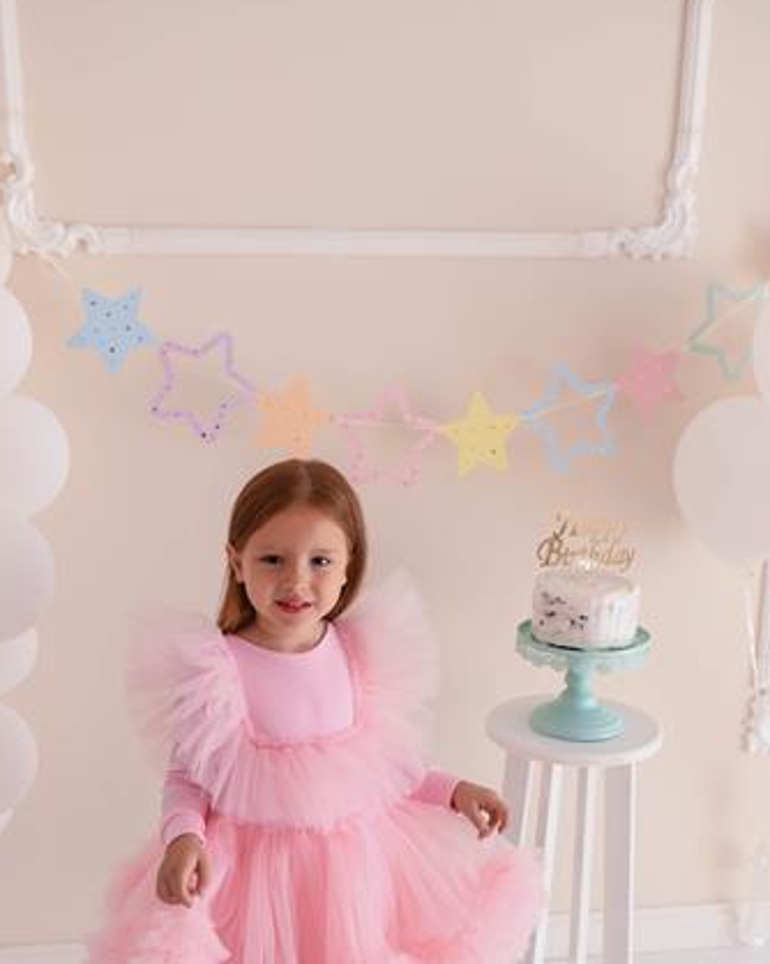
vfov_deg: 39.9
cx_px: 355
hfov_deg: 32.7
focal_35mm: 46
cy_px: 642
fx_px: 1311
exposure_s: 1/250
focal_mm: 35
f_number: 2.5
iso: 125
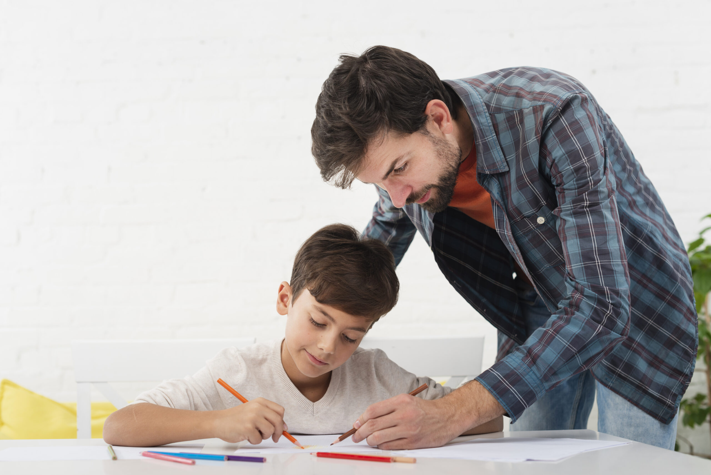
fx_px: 988
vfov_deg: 27.0
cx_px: 356
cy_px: 238
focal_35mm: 50
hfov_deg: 39.6
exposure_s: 1/160
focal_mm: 50
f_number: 4
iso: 250
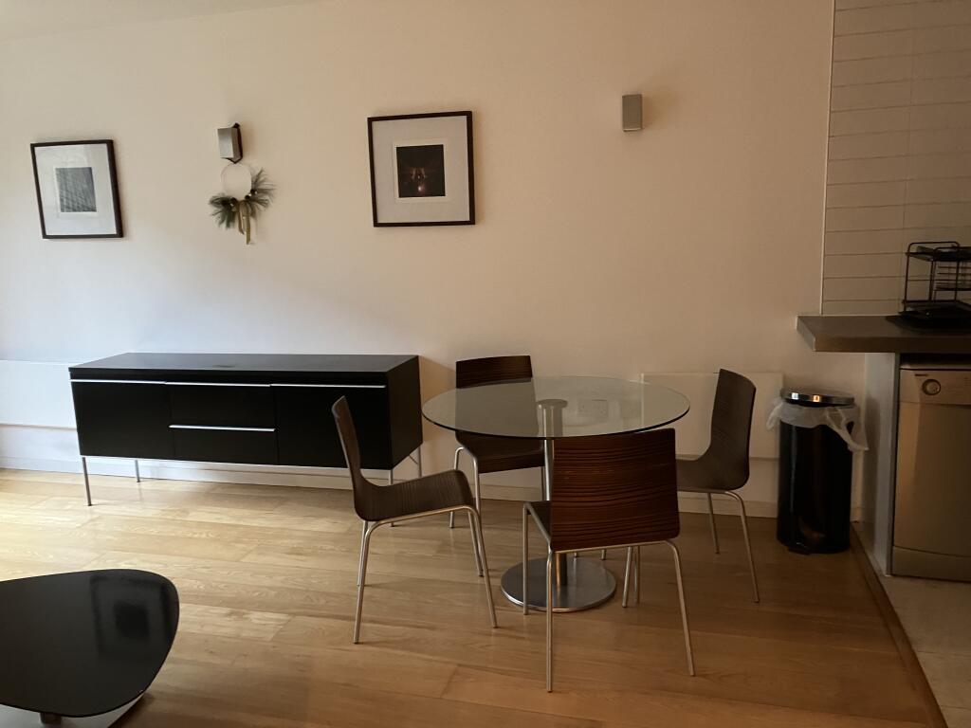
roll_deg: +2.3
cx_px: 486
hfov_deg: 63.4
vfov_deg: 49.7
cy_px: 364
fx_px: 785
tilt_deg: -8.8
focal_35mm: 28
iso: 500
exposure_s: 1/25
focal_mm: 3.99
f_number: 1.8
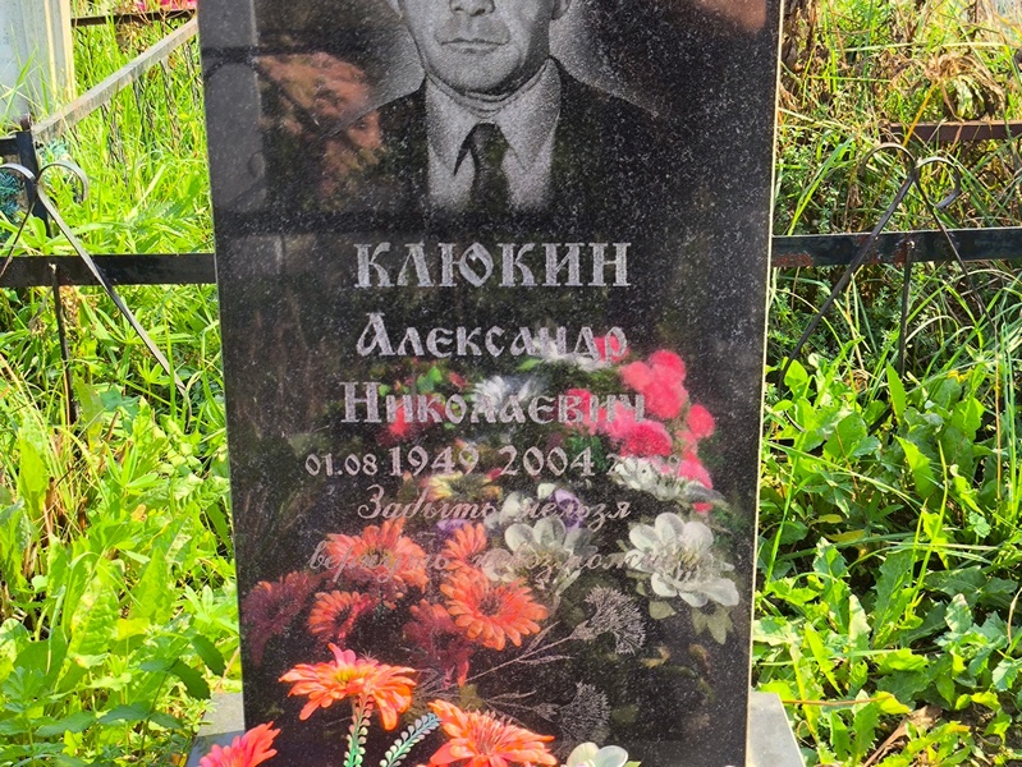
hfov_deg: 38.2
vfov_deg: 29.1
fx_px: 1477
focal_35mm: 50
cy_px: 384
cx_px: 511
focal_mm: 4.71
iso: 50
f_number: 1.7
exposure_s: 1/427
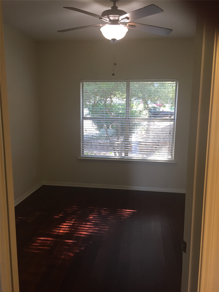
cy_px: 146
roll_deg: -0.8
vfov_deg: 61.7
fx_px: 245
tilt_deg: -7.0
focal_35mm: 29
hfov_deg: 48.2
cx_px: 110
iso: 40
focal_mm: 4.15
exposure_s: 1/30
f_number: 2.2
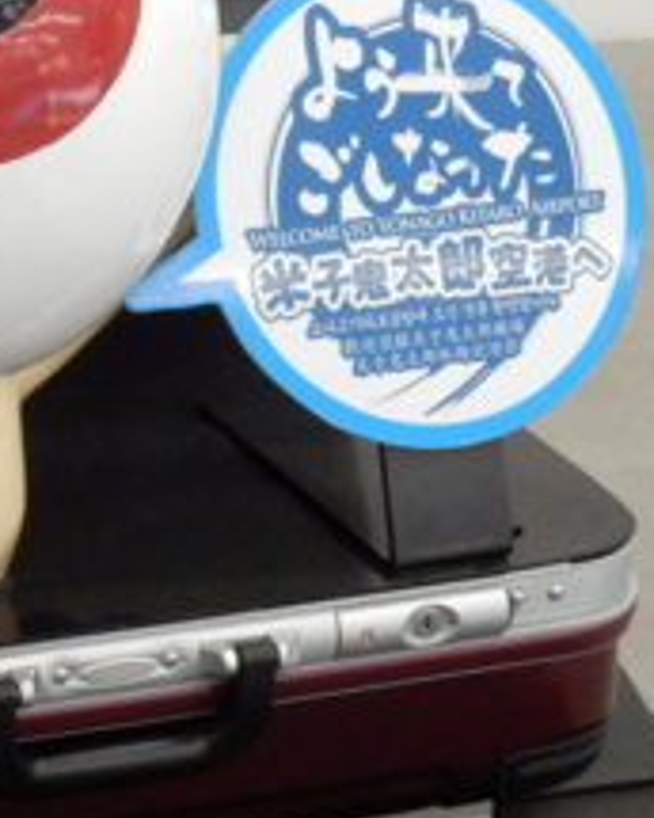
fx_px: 3266
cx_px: -53
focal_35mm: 135
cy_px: 202
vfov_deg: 14.2
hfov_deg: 11.3
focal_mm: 11.9
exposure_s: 1/80
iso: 800
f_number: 4.4
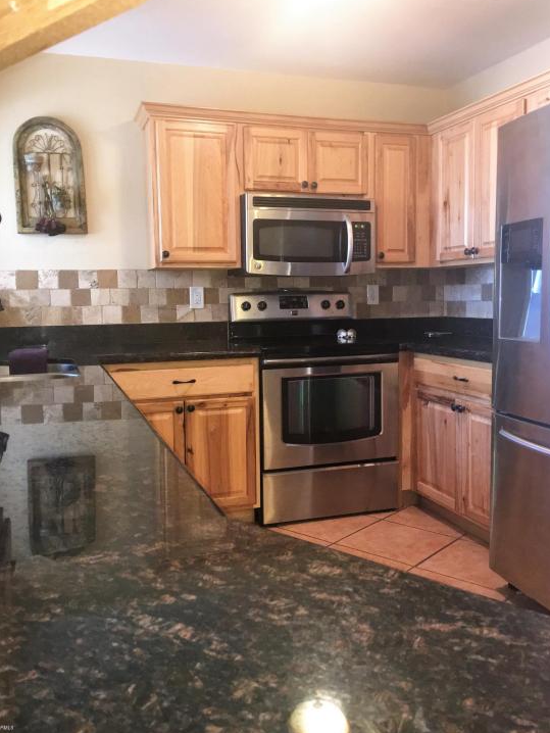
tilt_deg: -4.1
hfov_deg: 45.5
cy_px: 360
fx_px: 656
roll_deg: +0.3
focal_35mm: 31
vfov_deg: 58.3
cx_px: 277
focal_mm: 4.15
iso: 125
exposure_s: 1/24
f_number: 2.2
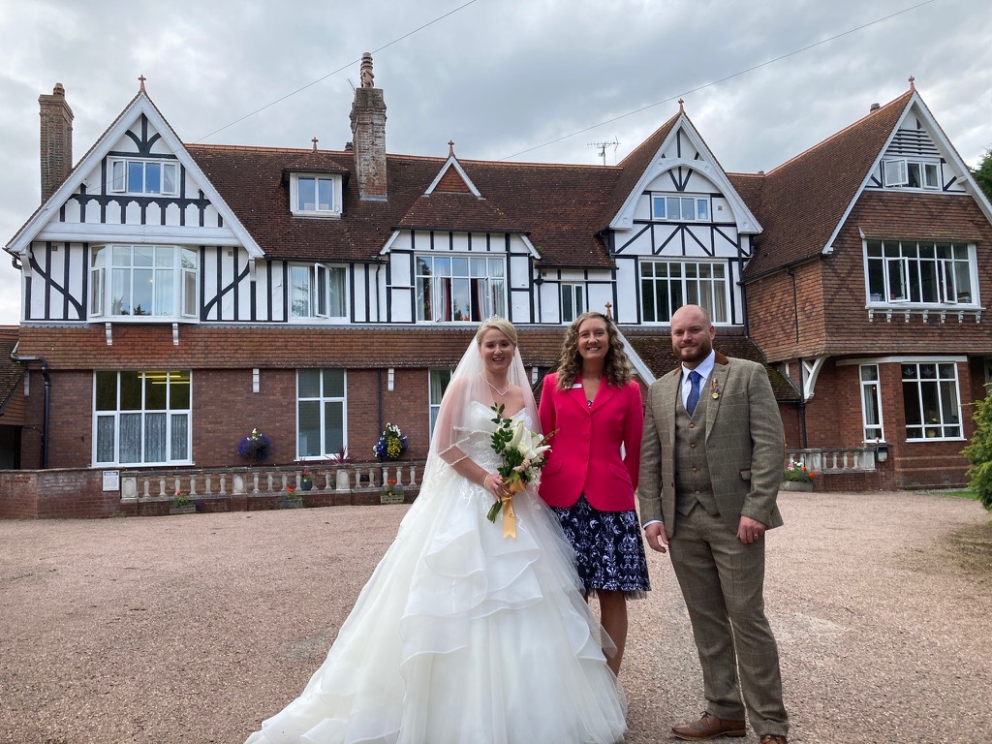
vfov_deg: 49.7
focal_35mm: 28
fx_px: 802
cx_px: 496
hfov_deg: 63.4
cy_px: 372
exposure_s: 1/800
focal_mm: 3.99
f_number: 1.8
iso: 20
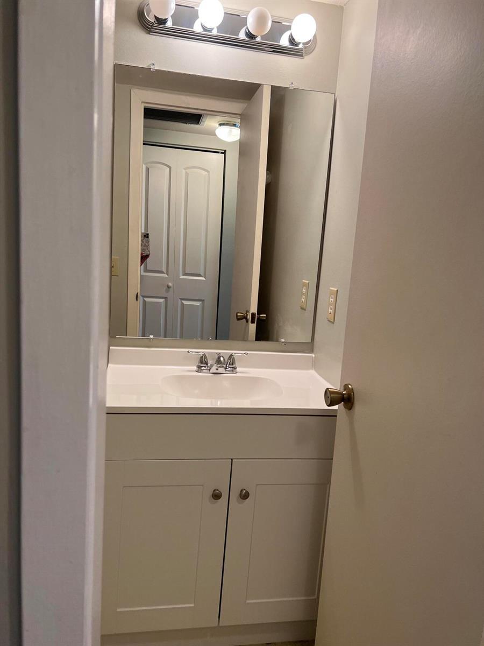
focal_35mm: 26
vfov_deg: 67.3
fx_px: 485
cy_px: 323
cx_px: 242
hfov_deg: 53.1
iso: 100
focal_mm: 5.7
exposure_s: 1/120
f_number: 1.5
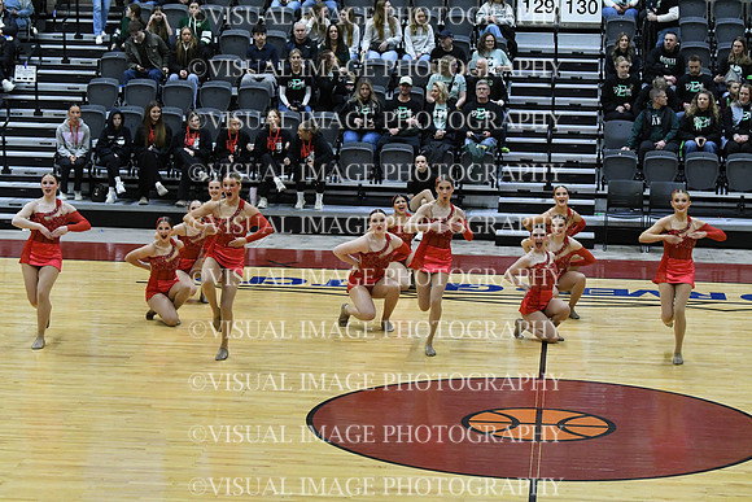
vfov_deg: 13.0
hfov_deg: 19.5
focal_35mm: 105
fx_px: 2194
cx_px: 376
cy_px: 251
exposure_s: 1/500
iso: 5000
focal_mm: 70
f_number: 4
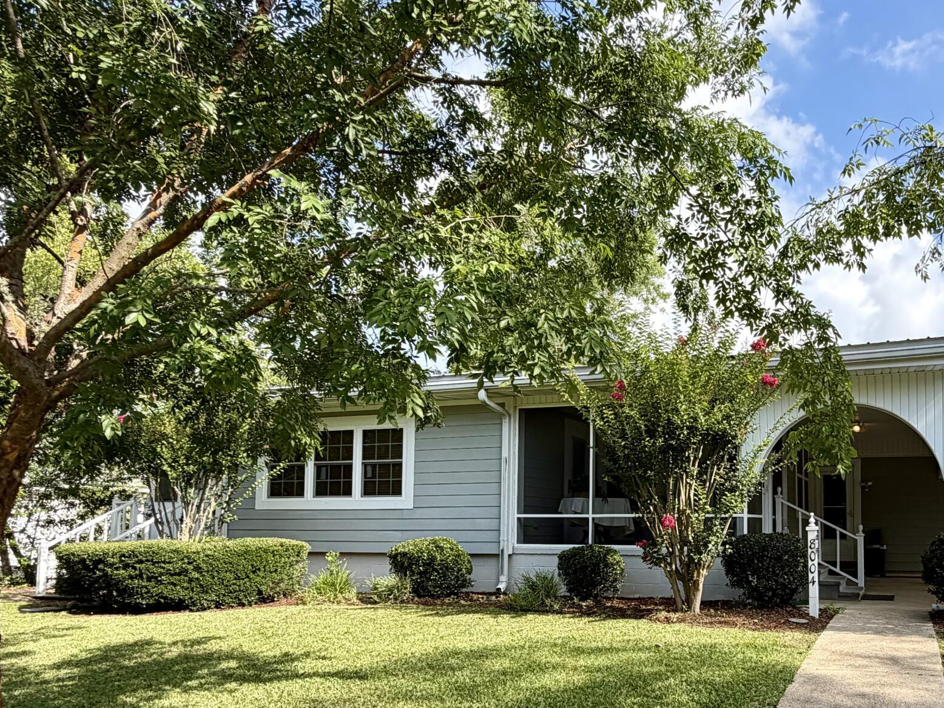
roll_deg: -0.1
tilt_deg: +3.0
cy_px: 488
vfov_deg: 50.2
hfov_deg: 62.0
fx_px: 736
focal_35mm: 27
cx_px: 696
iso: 40
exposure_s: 1/574
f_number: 2.2
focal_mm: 2.22
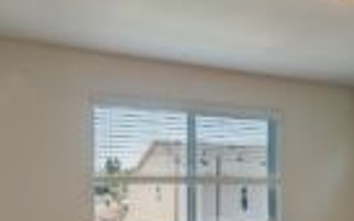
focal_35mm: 45
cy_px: 225
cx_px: 307
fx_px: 434
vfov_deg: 26.9
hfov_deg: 41.4
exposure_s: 1/20
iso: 160
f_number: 5.6
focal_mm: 10
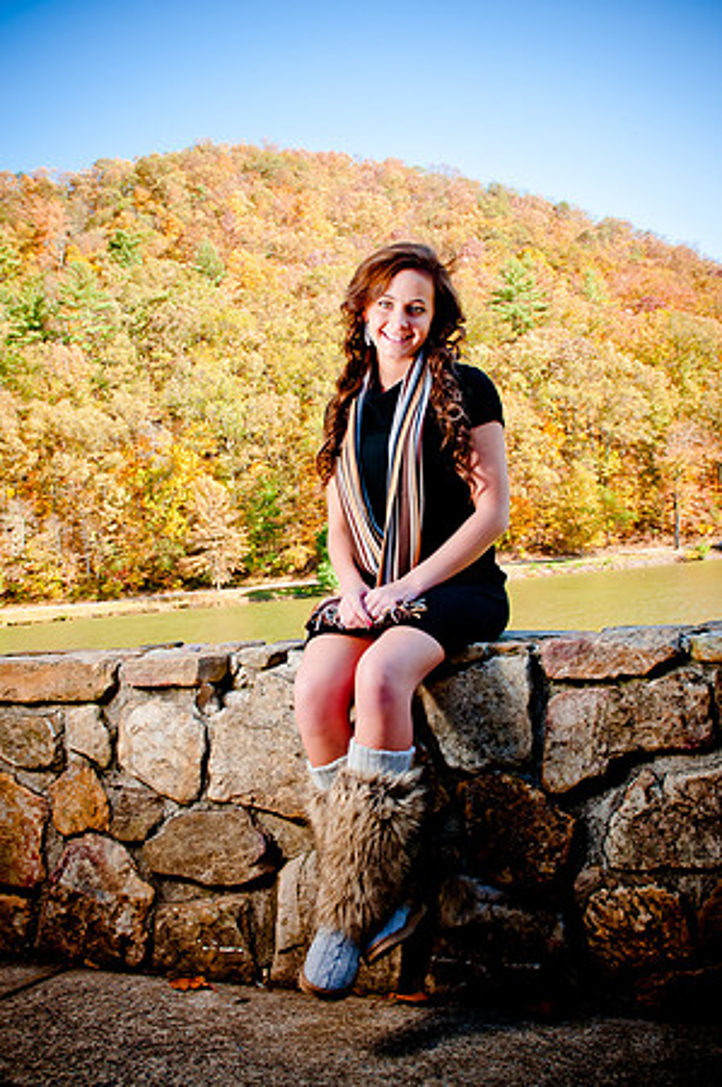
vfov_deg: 53.2
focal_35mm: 36
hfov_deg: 36.8
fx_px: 1085
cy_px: 544
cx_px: 361
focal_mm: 24
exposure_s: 1/200
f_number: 5.6
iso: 200
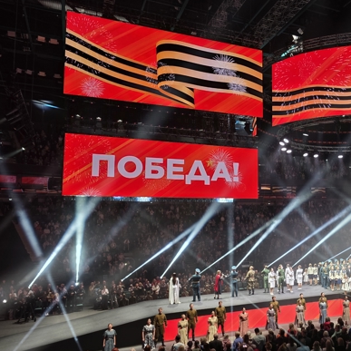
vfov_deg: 47.2
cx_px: 292
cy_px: 179
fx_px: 402
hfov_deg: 44.4
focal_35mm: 35
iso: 100
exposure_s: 1/50
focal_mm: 6.3
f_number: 1.7
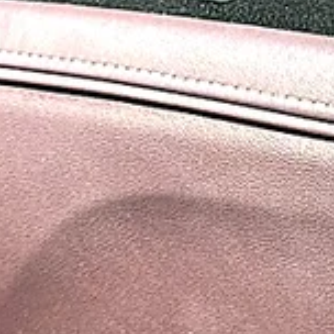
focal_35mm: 134
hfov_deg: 12.6
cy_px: -168
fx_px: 1463
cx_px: 448
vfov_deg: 12.4
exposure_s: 1/710
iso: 80
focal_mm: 6.86
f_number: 1.78
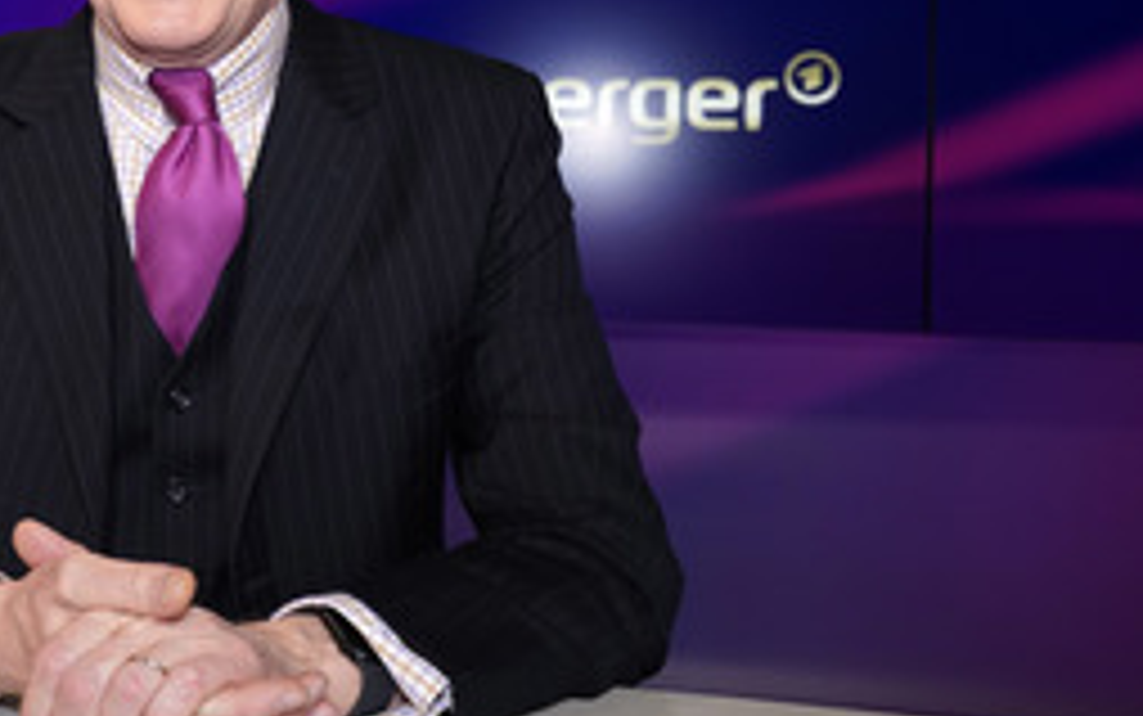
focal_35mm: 56
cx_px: 169
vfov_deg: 23.0
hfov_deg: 34.7
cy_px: 189
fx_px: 1745
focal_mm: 31
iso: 1600
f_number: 5
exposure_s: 1/125
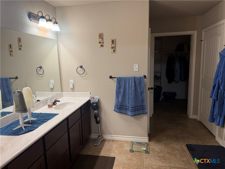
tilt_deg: -7.5
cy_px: 84
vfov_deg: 56.8
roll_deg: +1.4
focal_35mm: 24
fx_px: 156
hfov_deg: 71.6
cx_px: 112
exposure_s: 1/60
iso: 100
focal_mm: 6.76
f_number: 1.78
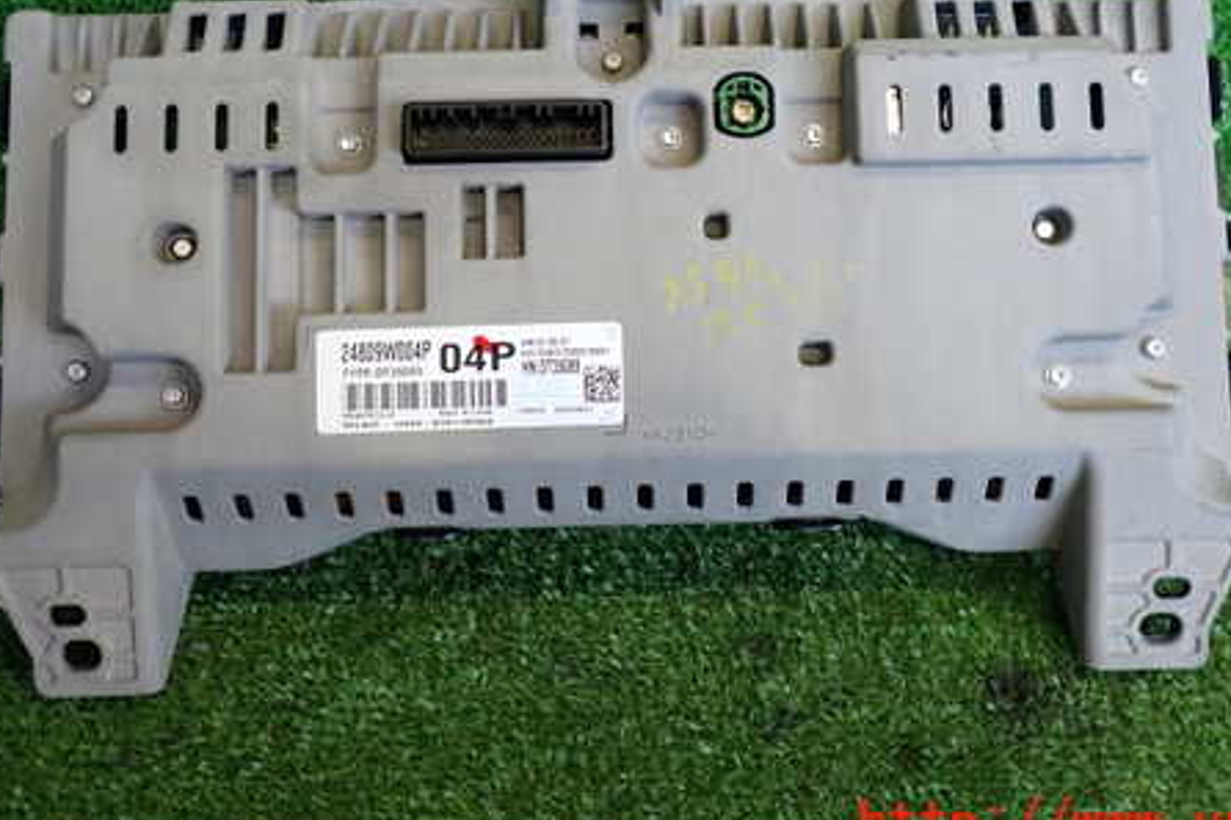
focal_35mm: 42
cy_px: 240
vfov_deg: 31.5
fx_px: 1436
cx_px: 654
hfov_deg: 46.4
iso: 200
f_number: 2.3
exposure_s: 1/80
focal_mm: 5.4
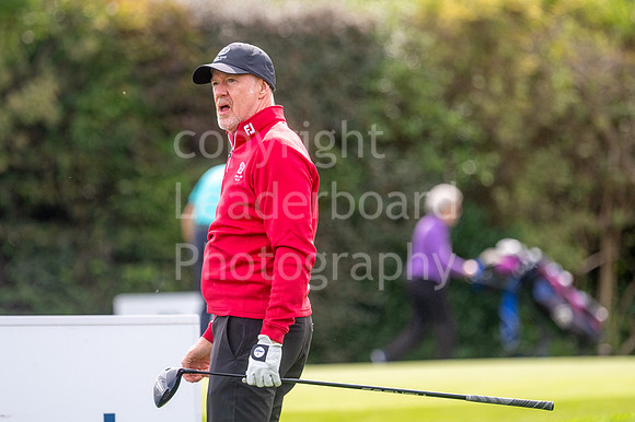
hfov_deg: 4.6
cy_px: 211
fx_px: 7933
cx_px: 318
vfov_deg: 3.1
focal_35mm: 450
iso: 400
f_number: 4.5
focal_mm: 300
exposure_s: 1/1600
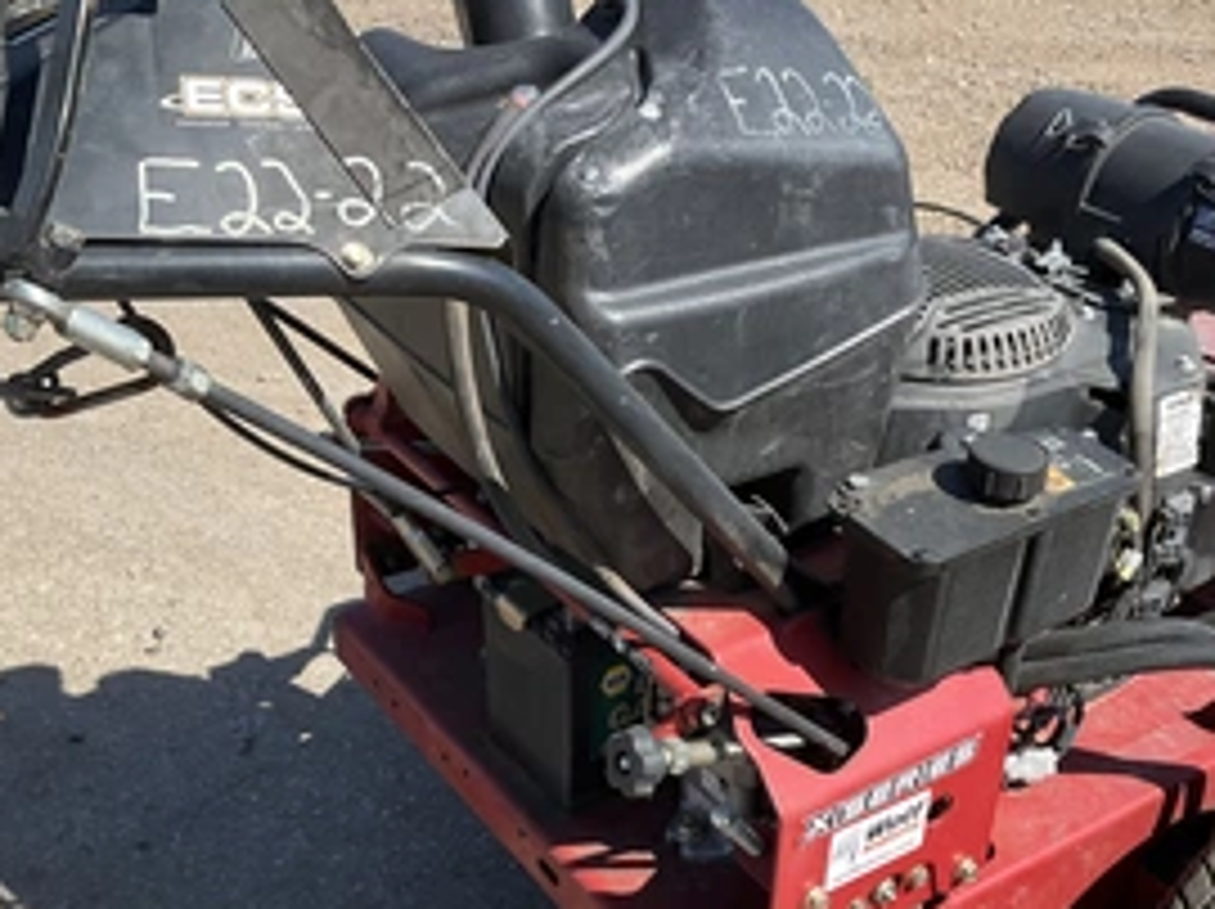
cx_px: 742
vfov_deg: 33.2
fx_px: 1508
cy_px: 612
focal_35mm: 43
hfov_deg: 43.6
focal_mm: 3
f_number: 1.8
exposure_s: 1/978
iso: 25
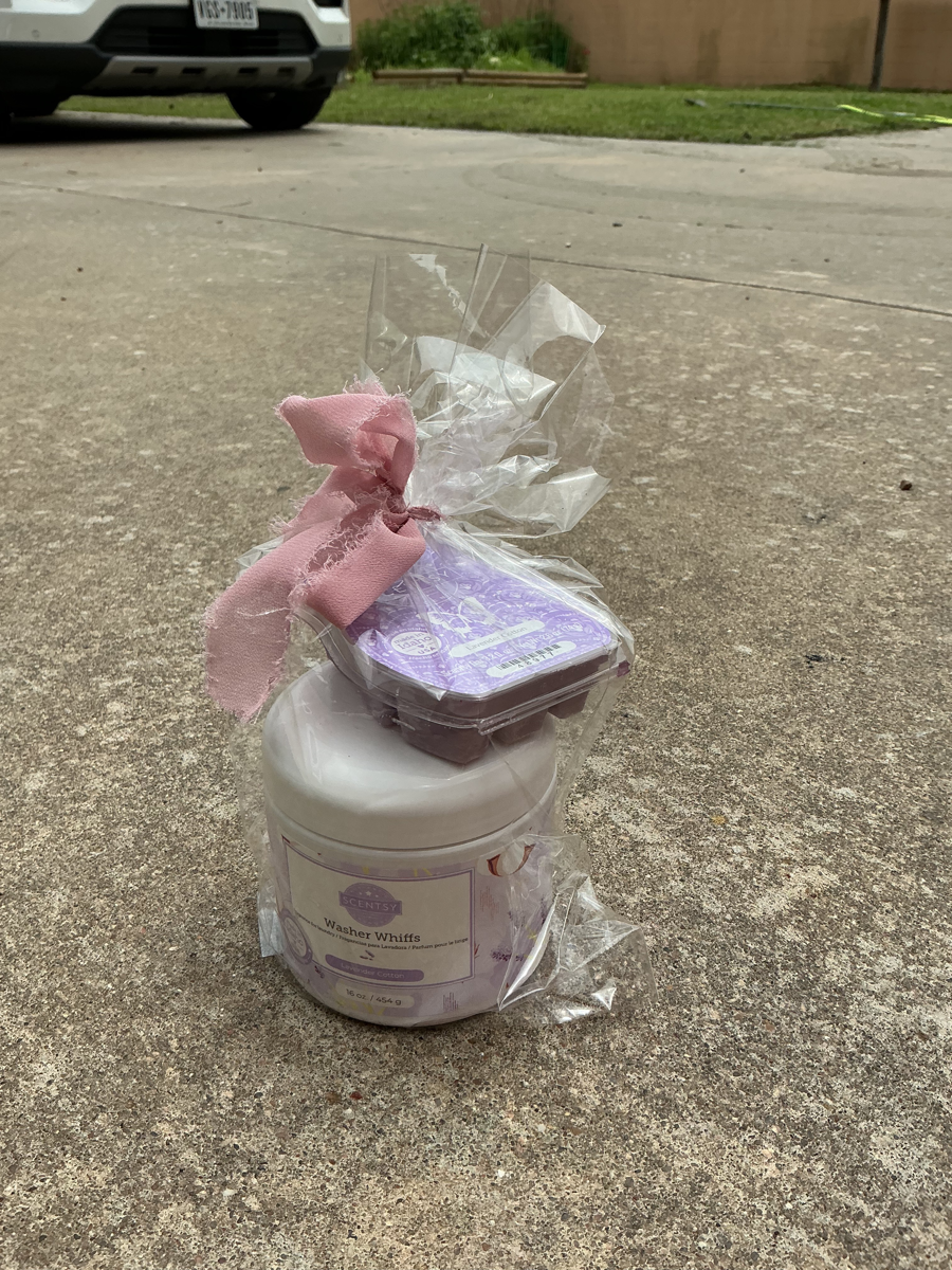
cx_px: 476
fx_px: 1063
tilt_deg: -29.3
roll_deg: +1.7
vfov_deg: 61.7
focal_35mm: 29
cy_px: 635
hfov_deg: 48.2
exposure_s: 1/3534
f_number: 1.8
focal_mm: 3
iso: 25
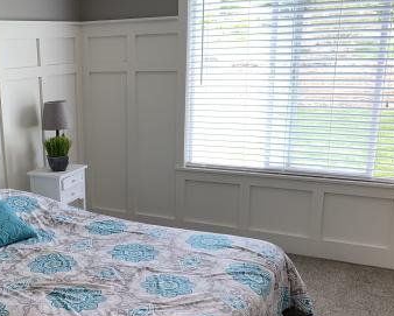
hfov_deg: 37.5
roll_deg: +1.6
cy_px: 216
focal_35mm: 48
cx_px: 83
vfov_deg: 31.2
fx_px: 560
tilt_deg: -16.6
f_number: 1.8
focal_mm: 4.25
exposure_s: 1/120
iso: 80
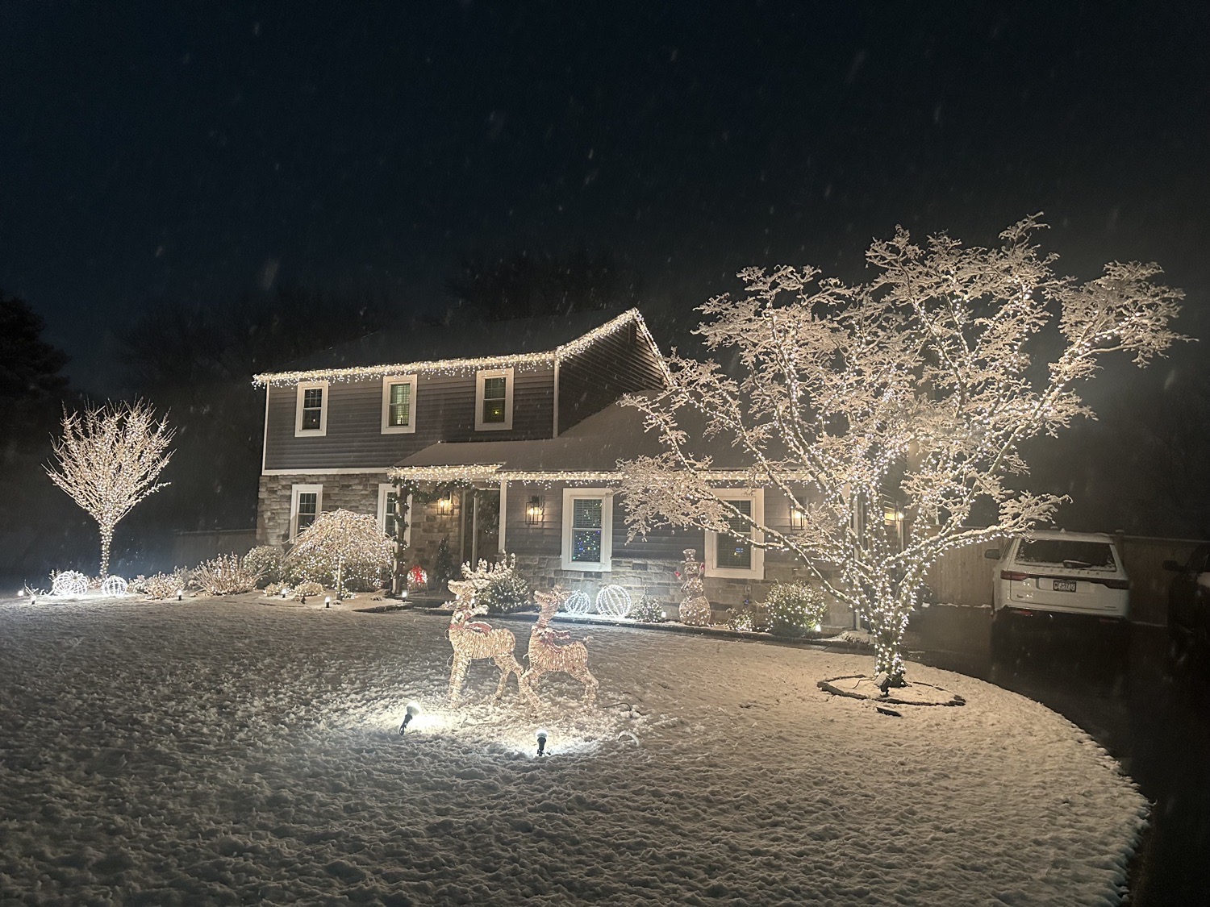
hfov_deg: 71.6
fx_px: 839
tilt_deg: +5.8
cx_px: 605
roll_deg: -1.5
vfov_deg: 56.8
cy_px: 454
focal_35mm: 24
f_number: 1.78
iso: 800
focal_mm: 6.86
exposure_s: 1/60
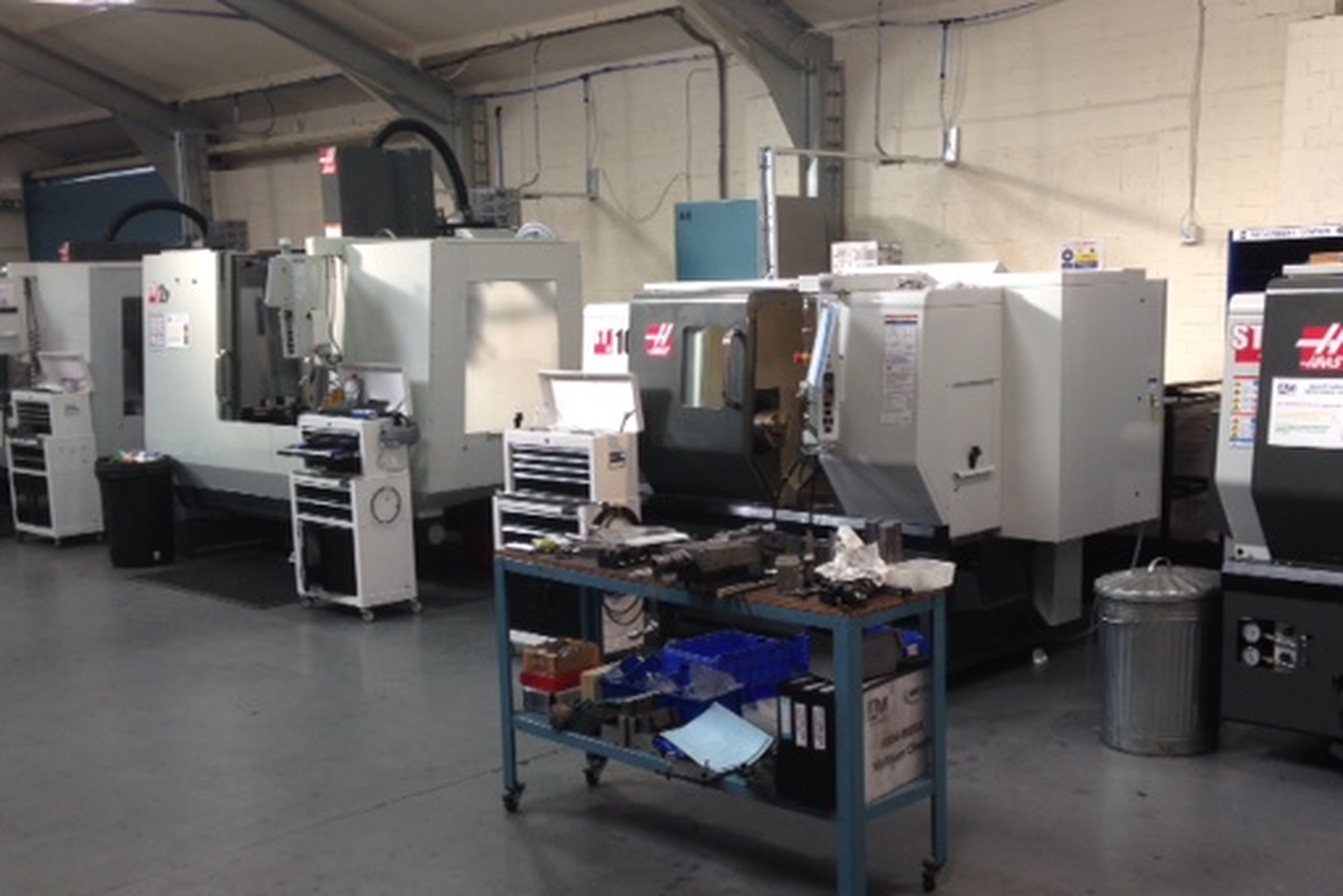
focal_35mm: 43
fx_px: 1604
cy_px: 549
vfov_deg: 31.1
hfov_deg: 45.4
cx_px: 717
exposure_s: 1/60
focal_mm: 4.12
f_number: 2.4
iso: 64
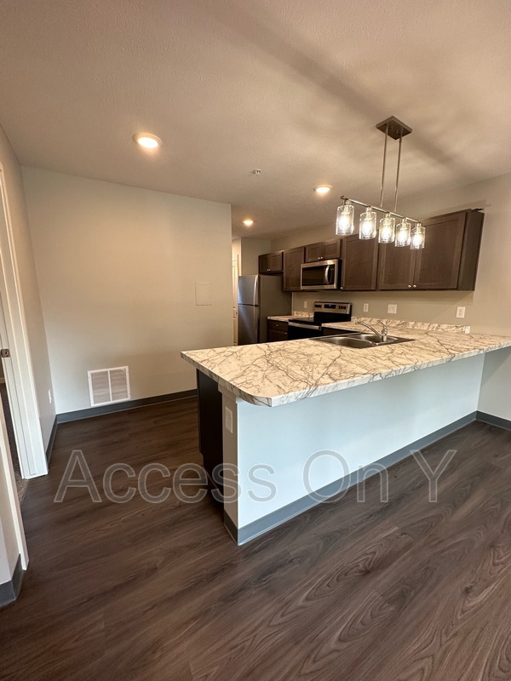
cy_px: 340
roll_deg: -0.2
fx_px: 276
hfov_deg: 85.7
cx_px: 256
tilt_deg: -10.3
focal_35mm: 14
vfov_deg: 102.1
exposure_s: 1/120
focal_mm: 2.22
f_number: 2.2
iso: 160
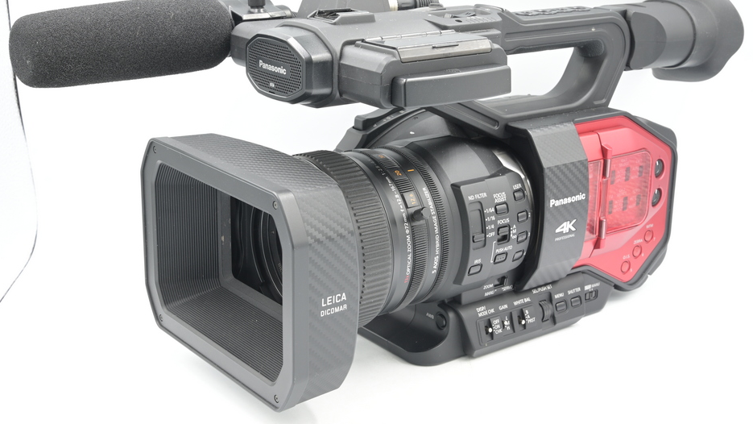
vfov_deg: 23.9
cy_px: 190
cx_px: 379
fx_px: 998
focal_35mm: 50
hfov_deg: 41.3
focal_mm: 47
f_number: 14
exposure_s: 1/6
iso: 200
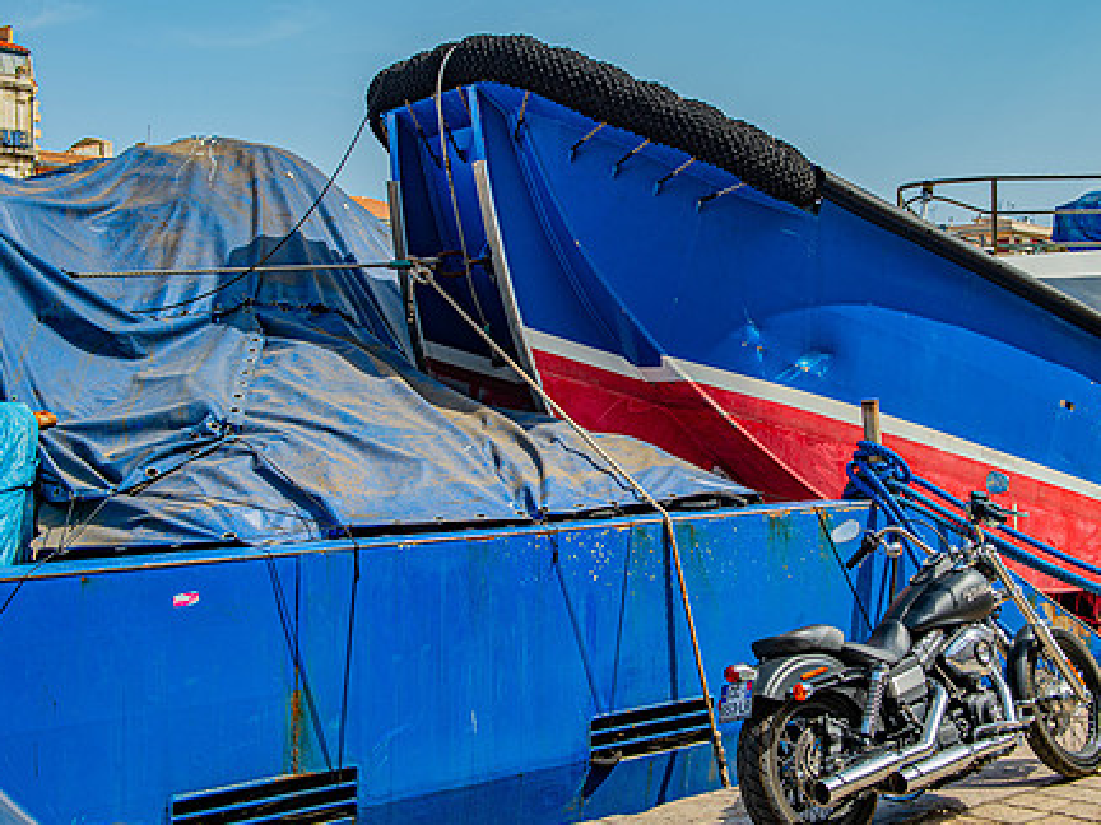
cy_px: 343
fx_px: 1558
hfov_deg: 38.7
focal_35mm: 49
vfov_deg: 29.6
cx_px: 683
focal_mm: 38
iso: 100
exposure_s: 1/200
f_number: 7.1
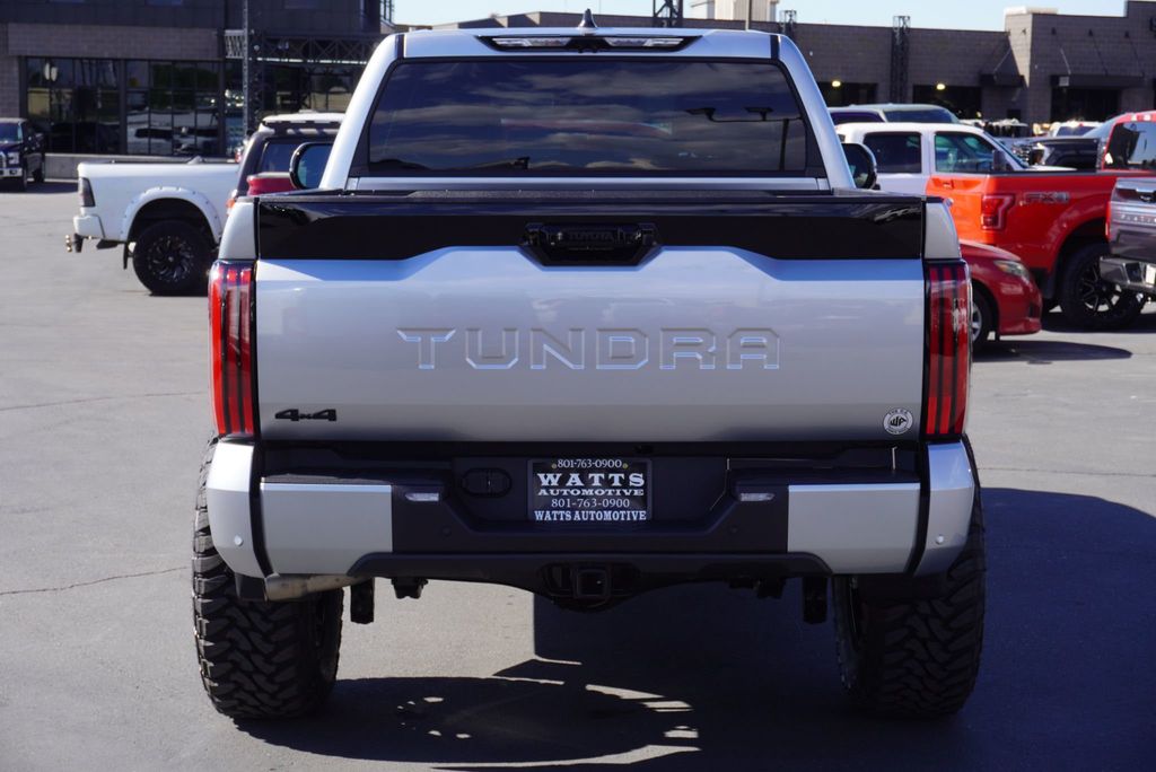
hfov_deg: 31.9
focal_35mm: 63
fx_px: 2024
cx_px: 578
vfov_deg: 21.6
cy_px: 386
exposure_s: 1/125
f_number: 9
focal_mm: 42
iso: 100
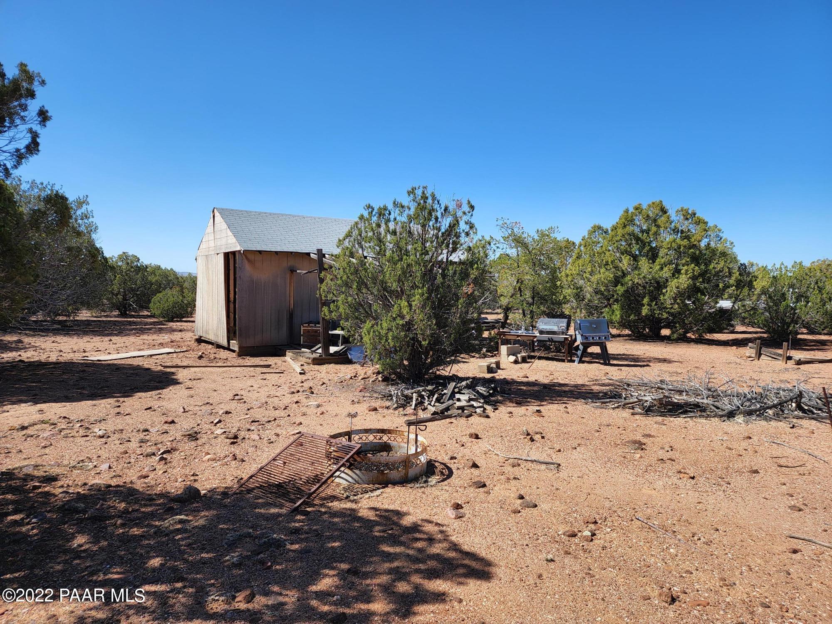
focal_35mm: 23
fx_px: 553
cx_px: 416
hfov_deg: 73.9
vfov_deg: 58.9
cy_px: 312
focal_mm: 6.4
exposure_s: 1/814
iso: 12
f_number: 1.8
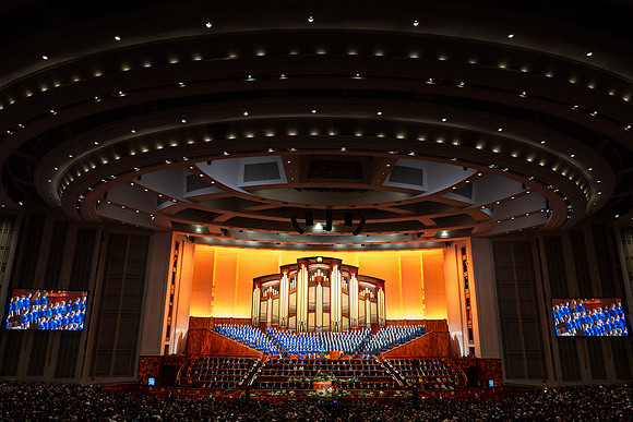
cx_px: 319
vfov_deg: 49.8
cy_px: 198
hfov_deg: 69.7
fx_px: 455
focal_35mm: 26
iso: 5000
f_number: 8
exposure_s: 1/100
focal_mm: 24
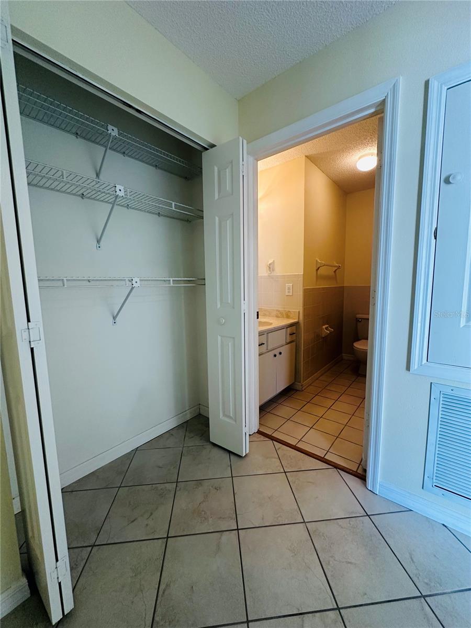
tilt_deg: -5.6
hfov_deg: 85.7
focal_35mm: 14
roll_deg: +0.2
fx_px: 254
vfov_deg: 102.1
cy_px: 314
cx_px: 236
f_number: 2.2
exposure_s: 1/60
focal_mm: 2.22
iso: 200
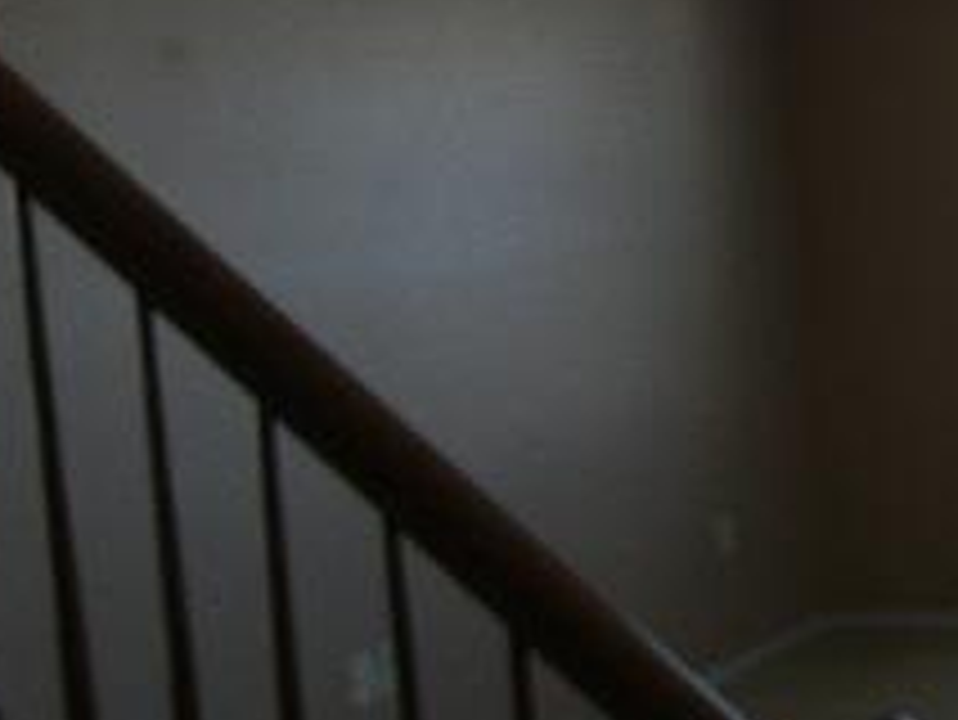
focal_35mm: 90
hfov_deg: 19.7
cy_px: 468
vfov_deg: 16.4
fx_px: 2492
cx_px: 1300
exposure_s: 1/142
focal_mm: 5.4
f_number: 3.5
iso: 160
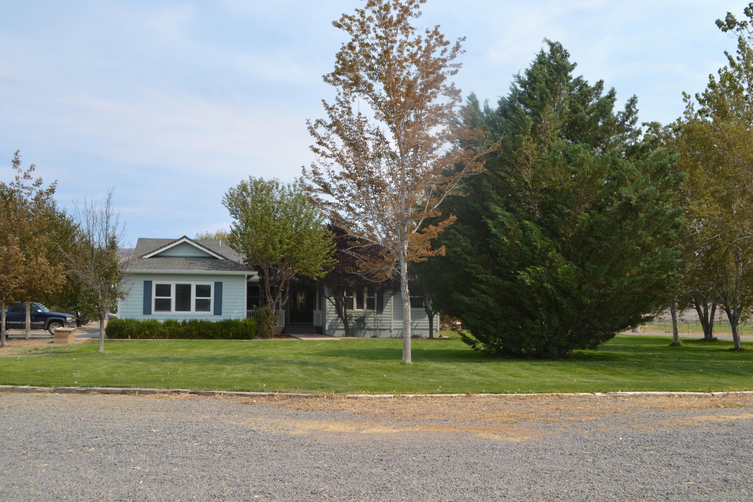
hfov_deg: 53.1
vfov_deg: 36.9
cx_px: 376
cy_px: 251
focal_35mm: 36
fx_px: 753
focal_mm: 24
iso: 100
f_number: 8
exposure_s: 1/200
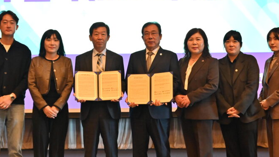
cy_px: 64
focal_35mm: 102
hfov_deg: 20.9
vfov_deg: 11.9
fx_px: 755
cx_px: 112
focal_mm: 54
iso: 4000
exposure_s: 1/50
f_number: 5.6
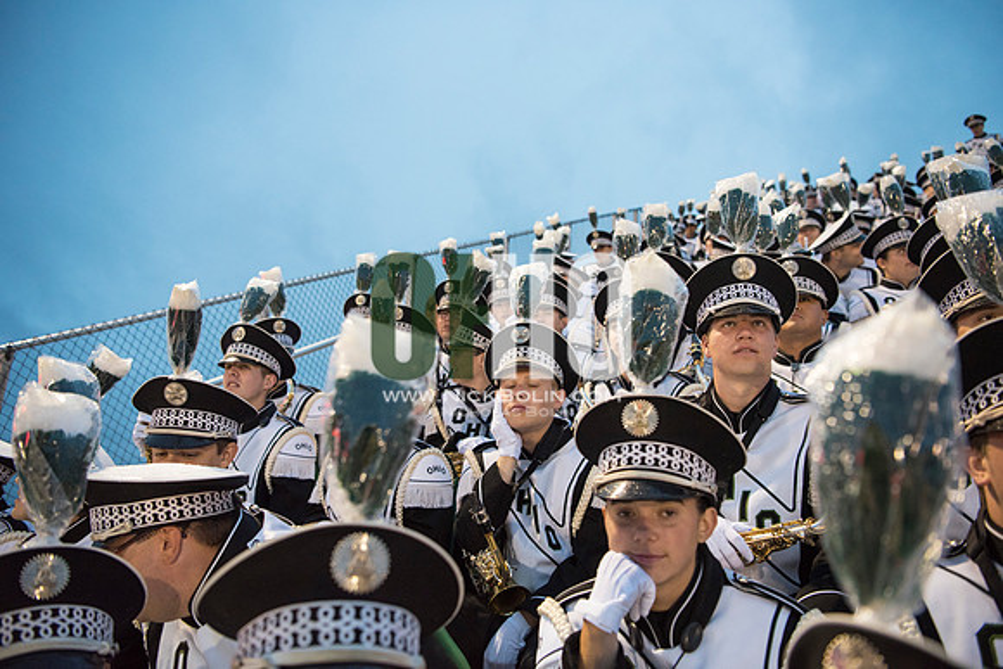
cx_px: 502
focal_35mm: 28
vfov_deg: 46.4
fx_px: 780
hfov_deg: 65.5
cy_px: 334
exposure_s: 1/320
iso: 2000
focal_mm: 28
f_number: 3.2
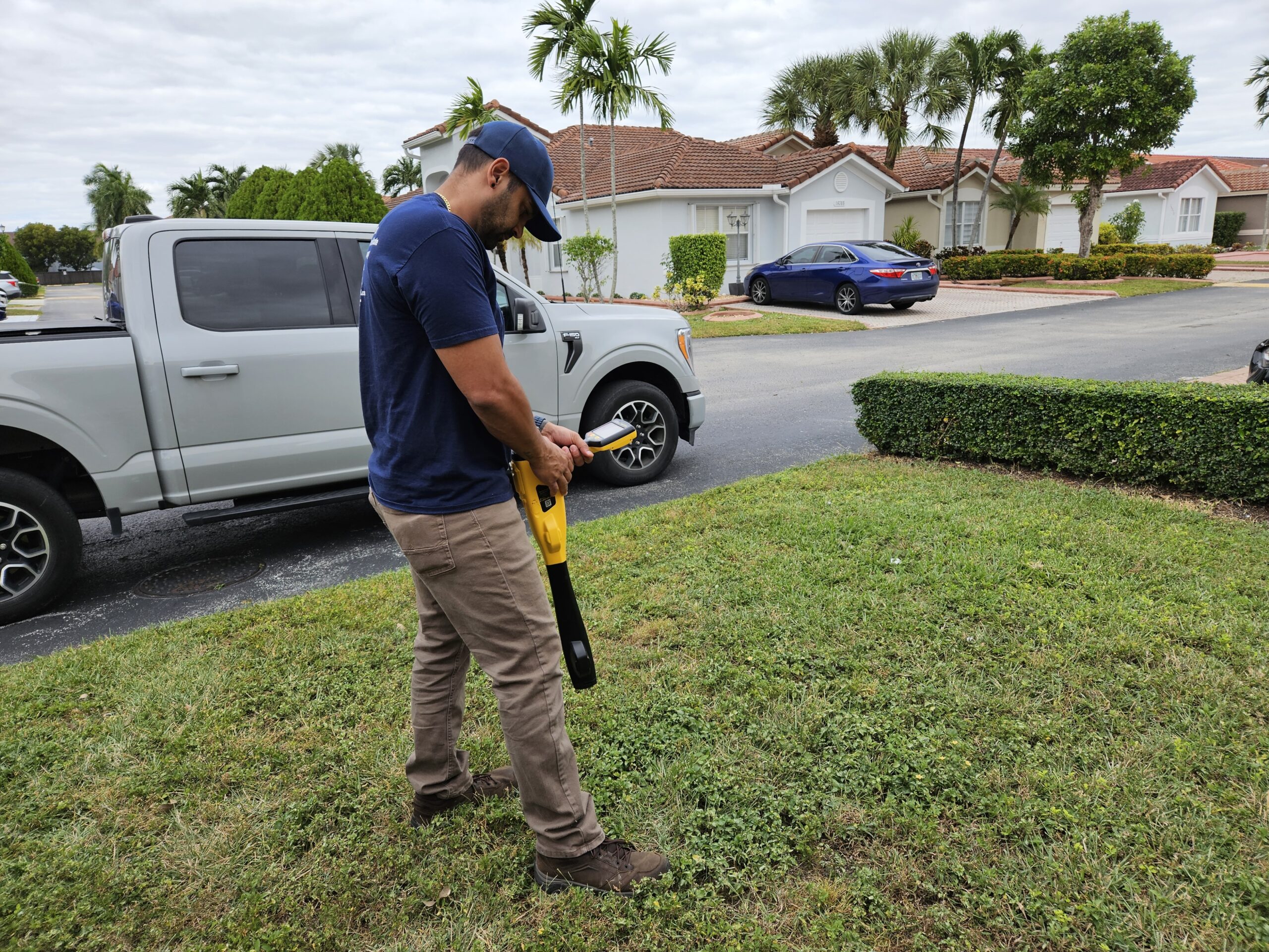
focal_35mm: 23
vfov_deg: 58.9
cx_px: 634
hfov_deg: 73.9
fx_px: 843
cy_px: 476
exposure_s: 1/1111
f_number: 1.8
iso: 50
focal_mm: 5.4
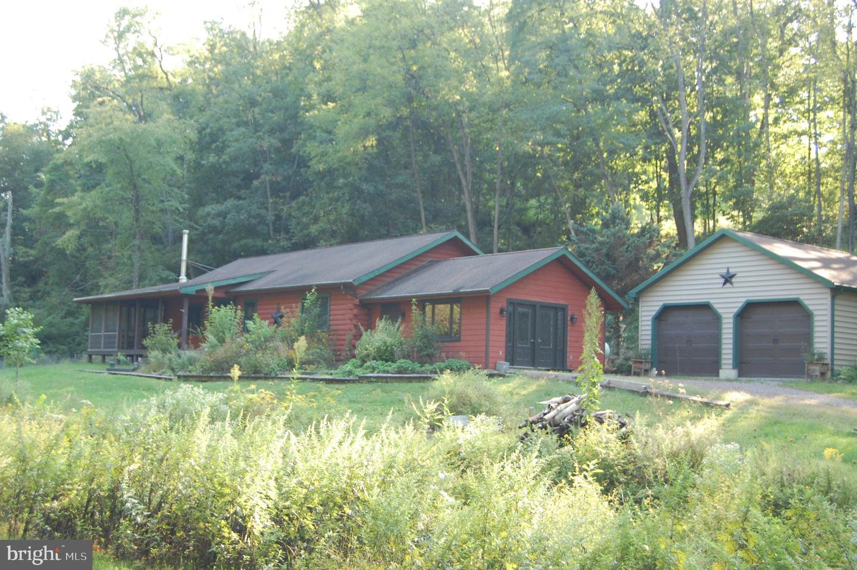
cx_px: 428
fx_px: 1106
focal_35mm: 46
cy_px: 285
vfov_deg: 28.9
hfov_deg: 42.4
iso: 400
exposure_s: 1/100
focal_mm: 31
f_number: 5
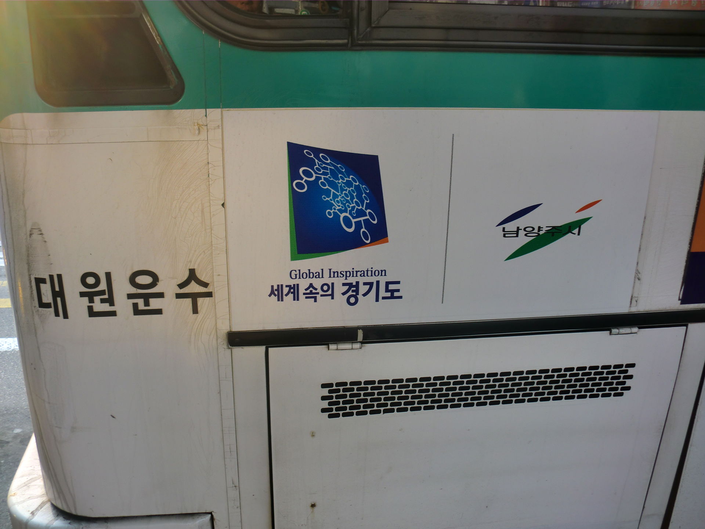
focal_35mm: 35
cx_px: 352
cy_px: 264
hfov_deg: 52.6
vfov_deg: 40.7
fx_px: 713
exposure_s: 1/80
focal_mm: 6.3
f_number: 3.1
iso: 64
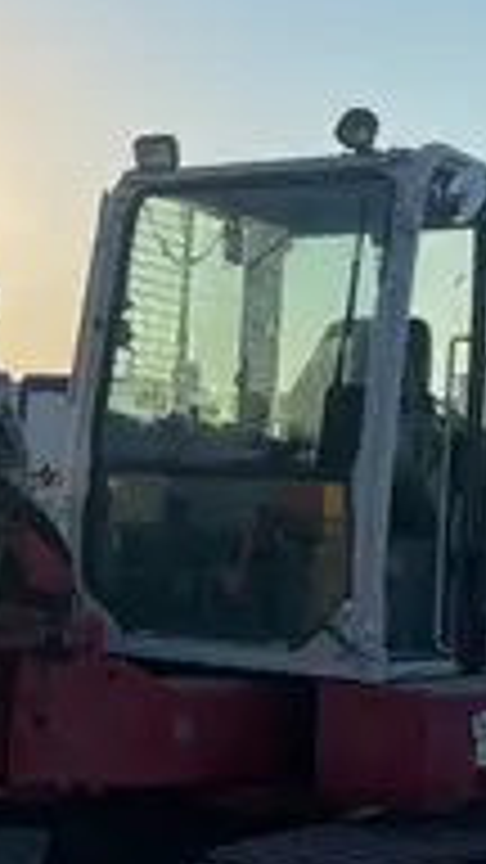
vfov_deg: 26.2
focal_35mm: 81
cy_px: 479
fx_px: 1856
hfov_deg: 14.0
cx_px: -238
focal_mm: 4.2
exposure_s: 1/4464
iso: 32
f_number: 1.6
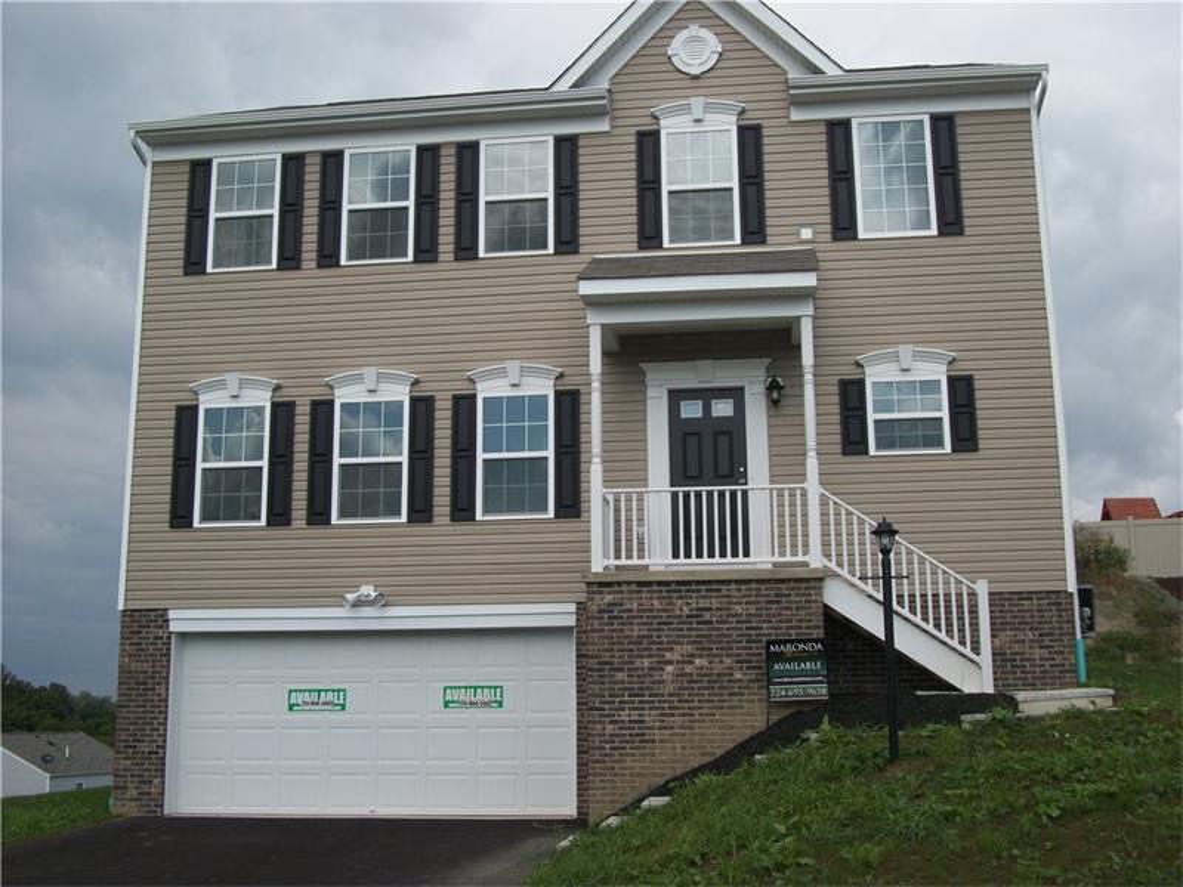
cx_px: 592
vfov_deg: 36.0
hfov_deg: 46.8
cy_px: 444
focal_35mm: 40
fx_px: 1367
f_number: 9.9
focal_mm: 7.1
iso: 80
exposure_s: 1/200
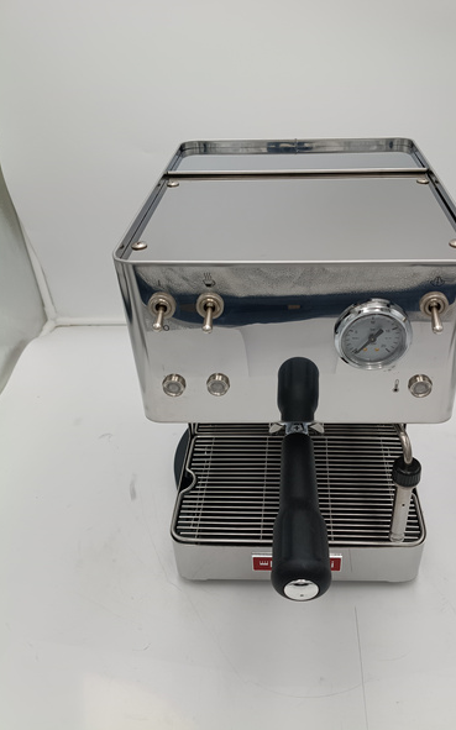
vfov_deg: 66.5
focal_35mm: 28
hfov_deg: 44.3
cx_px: 272
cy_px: 361
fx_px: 557
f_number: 1.8
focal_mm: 4.81
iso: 149
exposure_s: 1/216
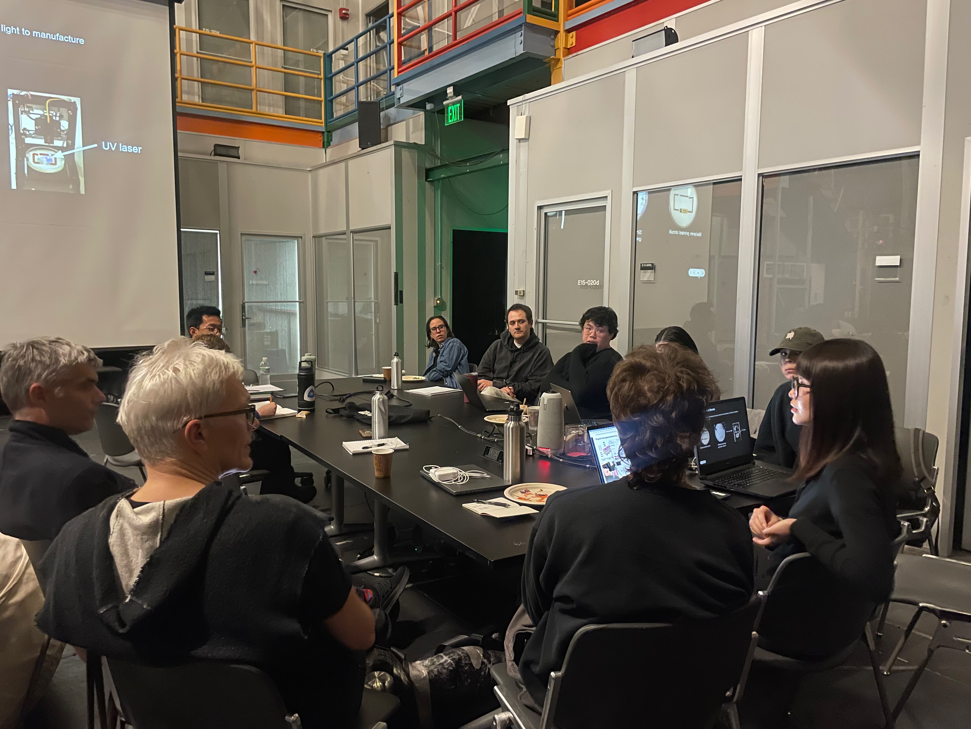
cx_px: 486
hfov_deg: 67.3
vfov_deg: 53.1
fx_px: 729
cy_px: 364
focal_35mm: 26
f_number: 1.6
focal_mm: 4.2
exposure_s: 1/17
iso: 800
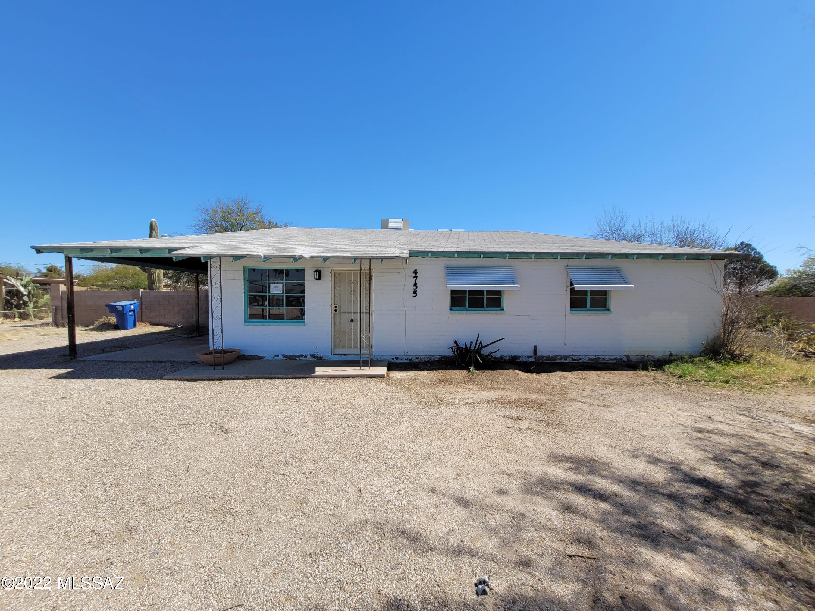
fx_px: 306
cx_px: 408
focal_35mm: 13
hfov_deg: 106.2
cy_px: 306
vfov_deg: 89.9
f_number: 2.2
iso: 40
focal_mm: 1.74
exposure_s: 1/1422
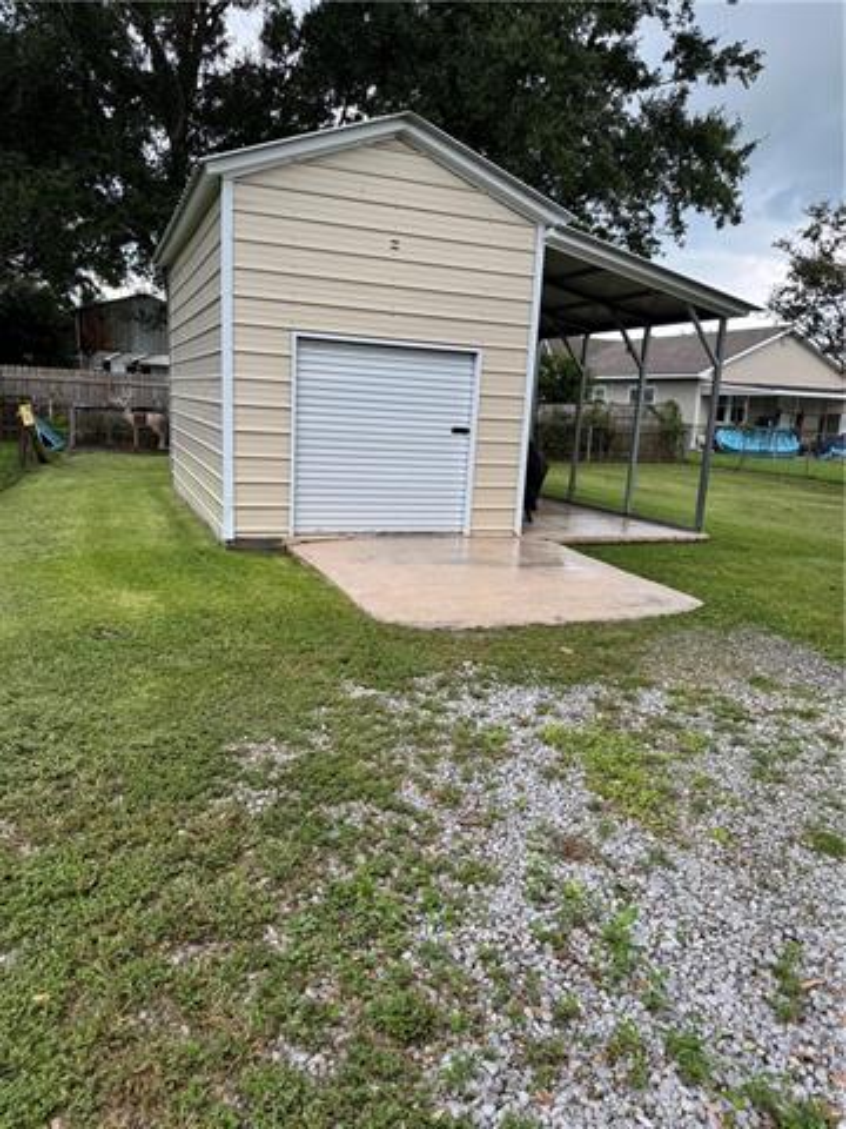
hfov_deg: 56.8
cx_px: 423
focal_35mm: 24
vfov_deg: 71.6
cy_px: 564
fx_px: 782
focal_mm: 6.76
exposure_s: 1/562
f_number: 1.78
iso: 80
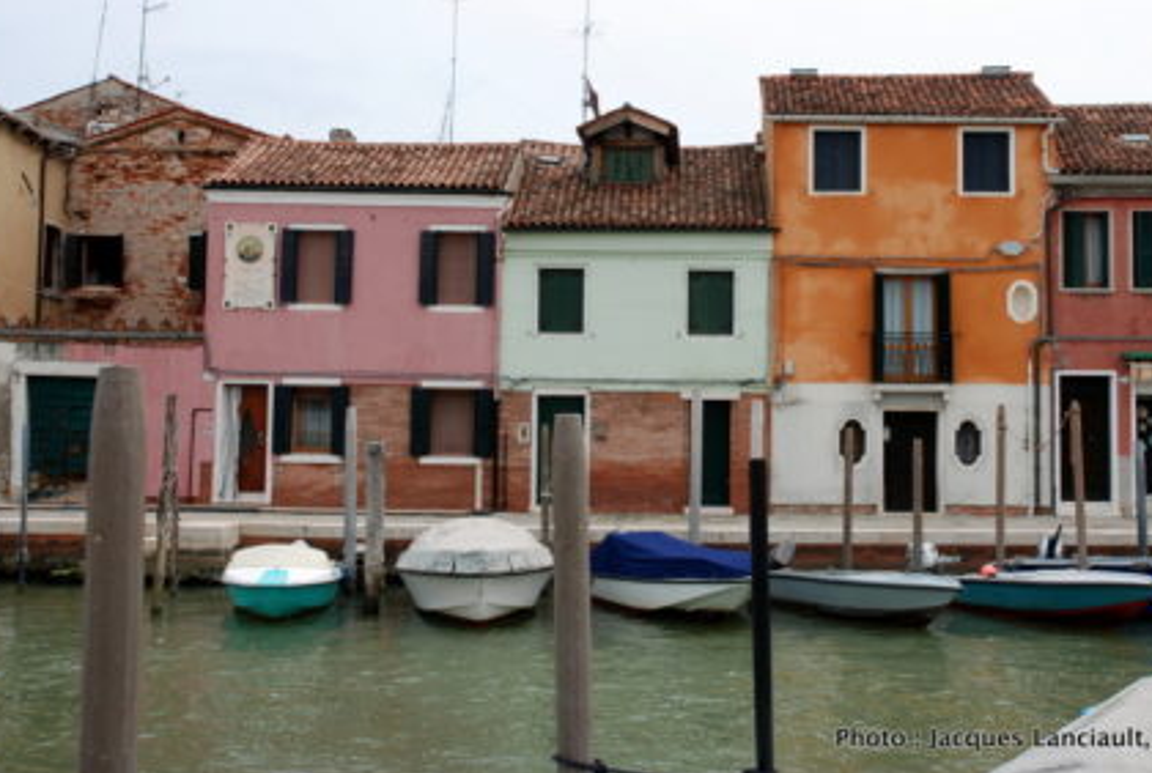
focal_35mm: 45
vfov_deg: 30.2
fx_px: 1430
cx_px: 647
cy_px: 319
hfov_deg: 43.8
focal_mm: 25
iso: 100
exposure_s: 1/100
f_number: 11
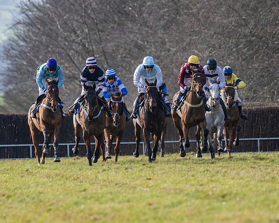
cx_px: 156
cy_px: 145
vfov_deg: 2.1
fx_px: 5989
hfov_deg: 2.7
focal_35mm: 725
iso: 400
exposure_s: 1/2500
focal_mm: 260
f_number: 4
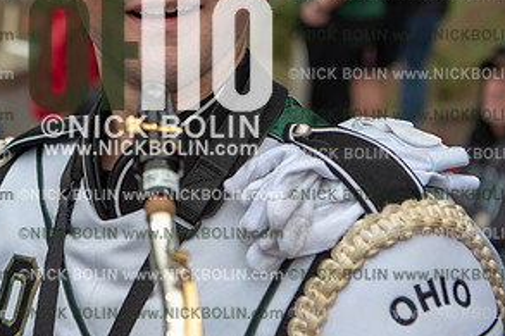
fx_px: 1388
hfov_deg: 20.5
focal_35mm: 99
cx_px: 150
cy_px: 75
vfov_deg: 13.7
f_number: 3.5
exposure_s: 1/800
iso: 250
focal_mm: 50
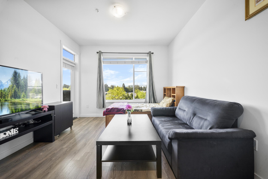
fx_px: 89
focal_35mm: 12
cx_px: 134
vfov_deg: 90.0
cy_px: 90
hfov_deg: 112.6
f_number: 9
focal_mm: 12
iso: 320
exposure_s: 1/15
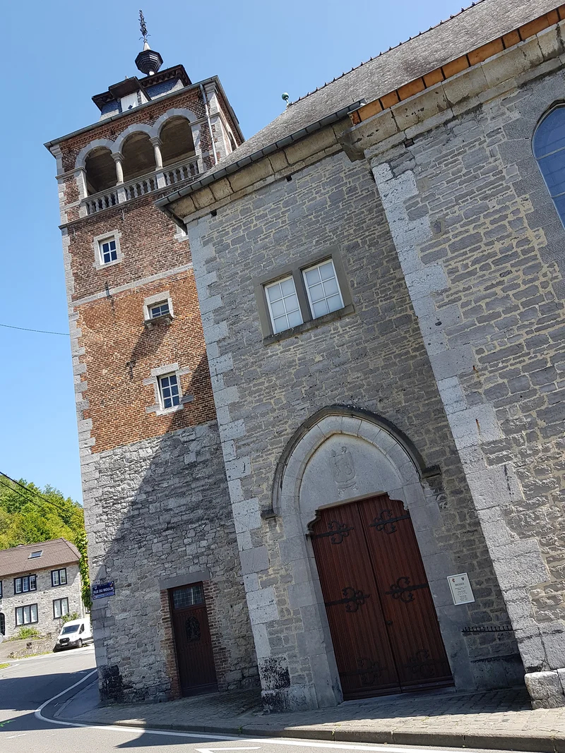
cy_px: 376
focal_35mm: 26
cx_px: 282
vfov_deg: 67.3
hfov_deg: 53.1
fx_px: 566
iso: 40
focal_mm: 4.3
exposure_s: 1/802
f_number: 1.7
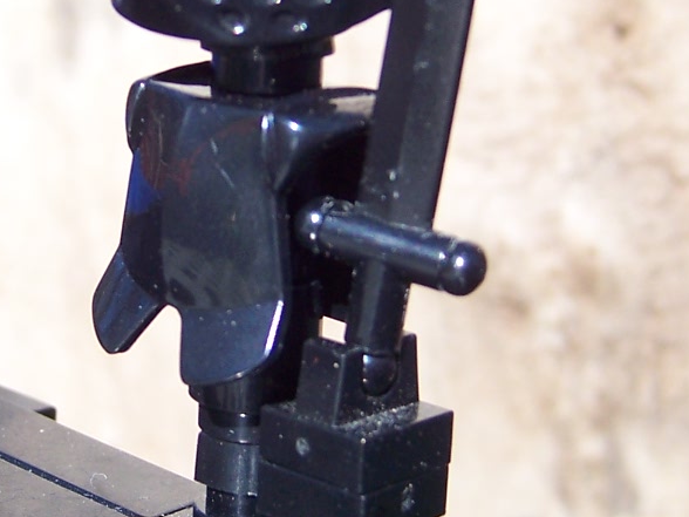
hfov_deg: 20.6
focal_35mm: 95
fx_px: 1891
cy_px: 131
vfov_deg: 15.5
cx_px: 244
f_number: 2.8
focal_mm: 6.2
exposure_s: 1/500
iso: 80
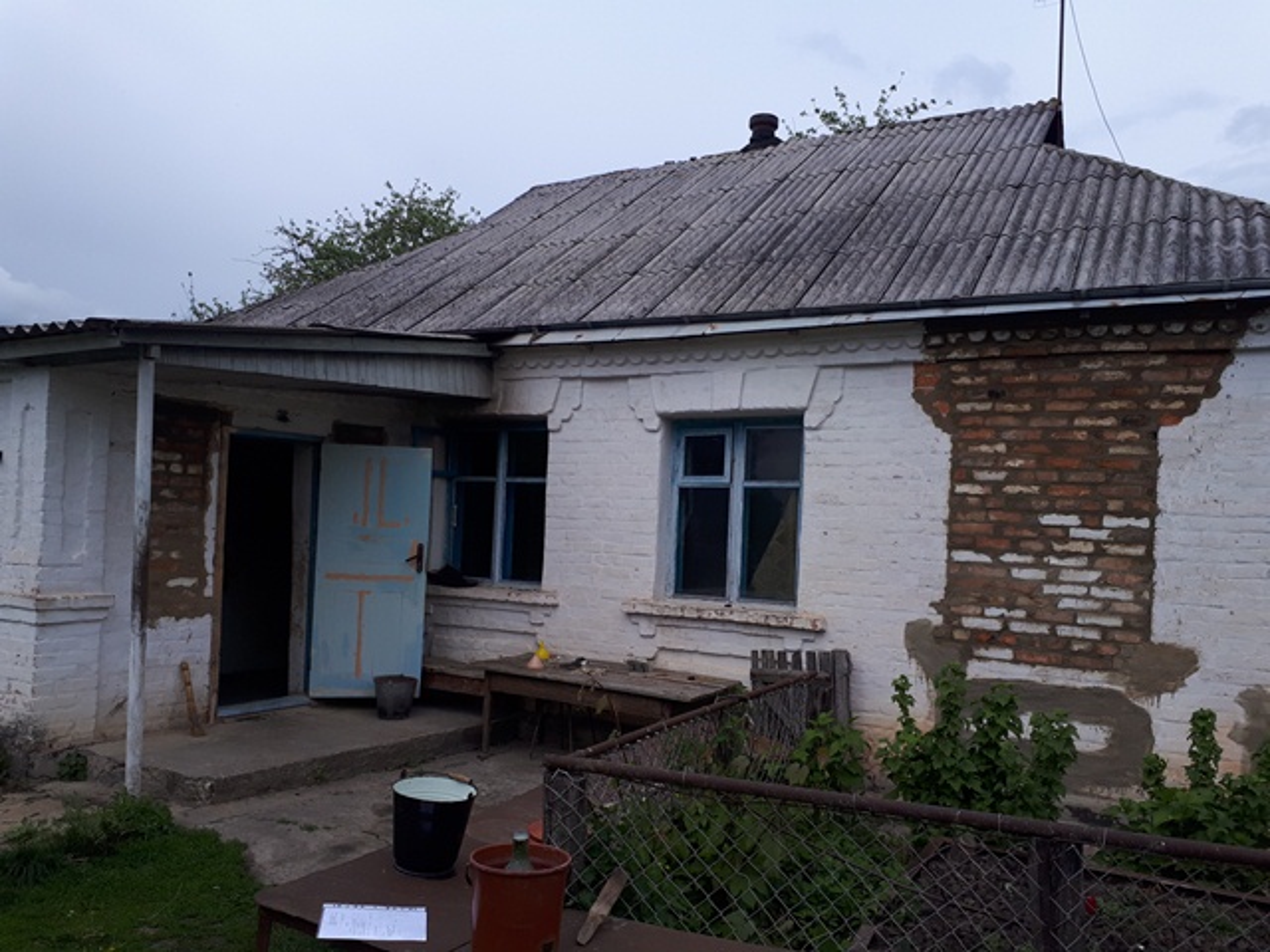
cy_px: 476
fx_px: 991
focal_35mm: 27
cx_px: 635
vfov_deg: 51.4
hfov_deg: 65.3
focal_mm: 3.6
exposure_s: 1/1894
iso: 40
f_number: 1.9
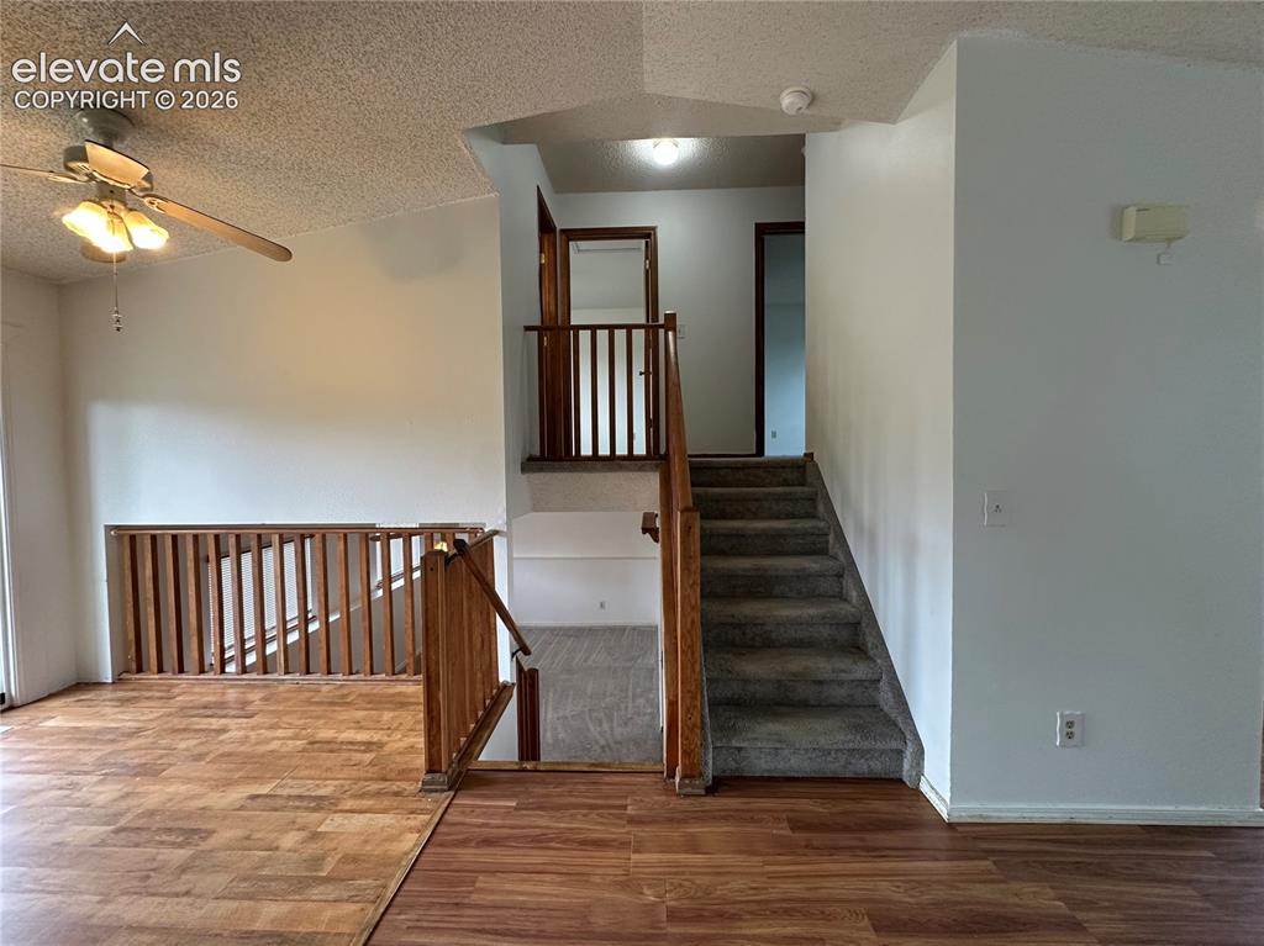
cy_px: 473
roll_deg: +0.3
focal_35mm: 14
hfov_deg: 102.1
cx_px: 632
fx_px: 511
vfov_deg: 85.6
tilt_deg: -1.2
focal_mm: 2.22
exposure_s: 1/120
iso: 250
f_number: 2.2
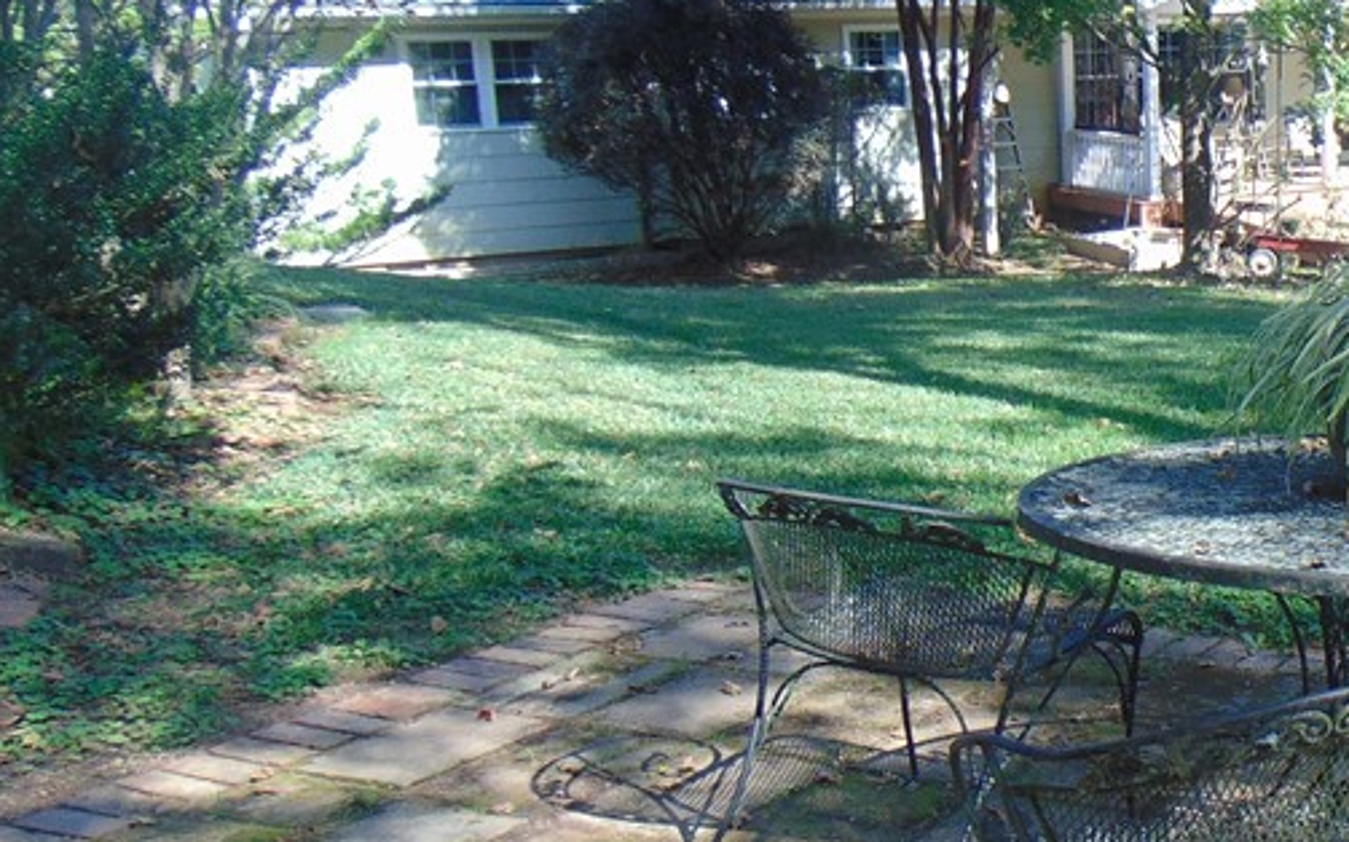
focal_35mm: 54
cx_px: 1322
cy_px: 477
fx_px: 1985
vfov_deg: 23.9
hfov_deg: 34.4
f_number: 3
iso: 80
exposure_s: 1/250
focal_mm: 4.5
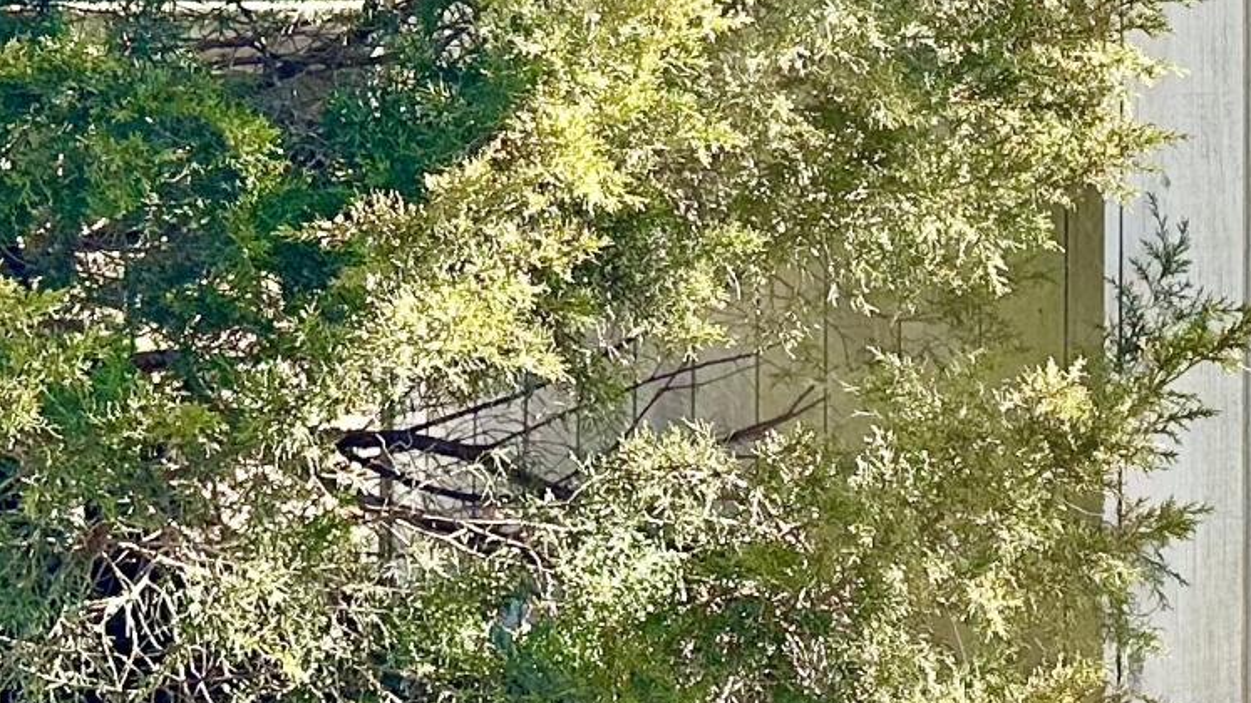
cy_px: -162
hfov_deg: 19.8
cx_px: 1223
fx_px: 3483
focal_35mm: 105
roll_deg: +1.2
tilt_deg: -0.8
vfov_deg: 11.3
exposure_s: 1/785
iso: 80
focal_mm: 6.86
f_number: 1.78
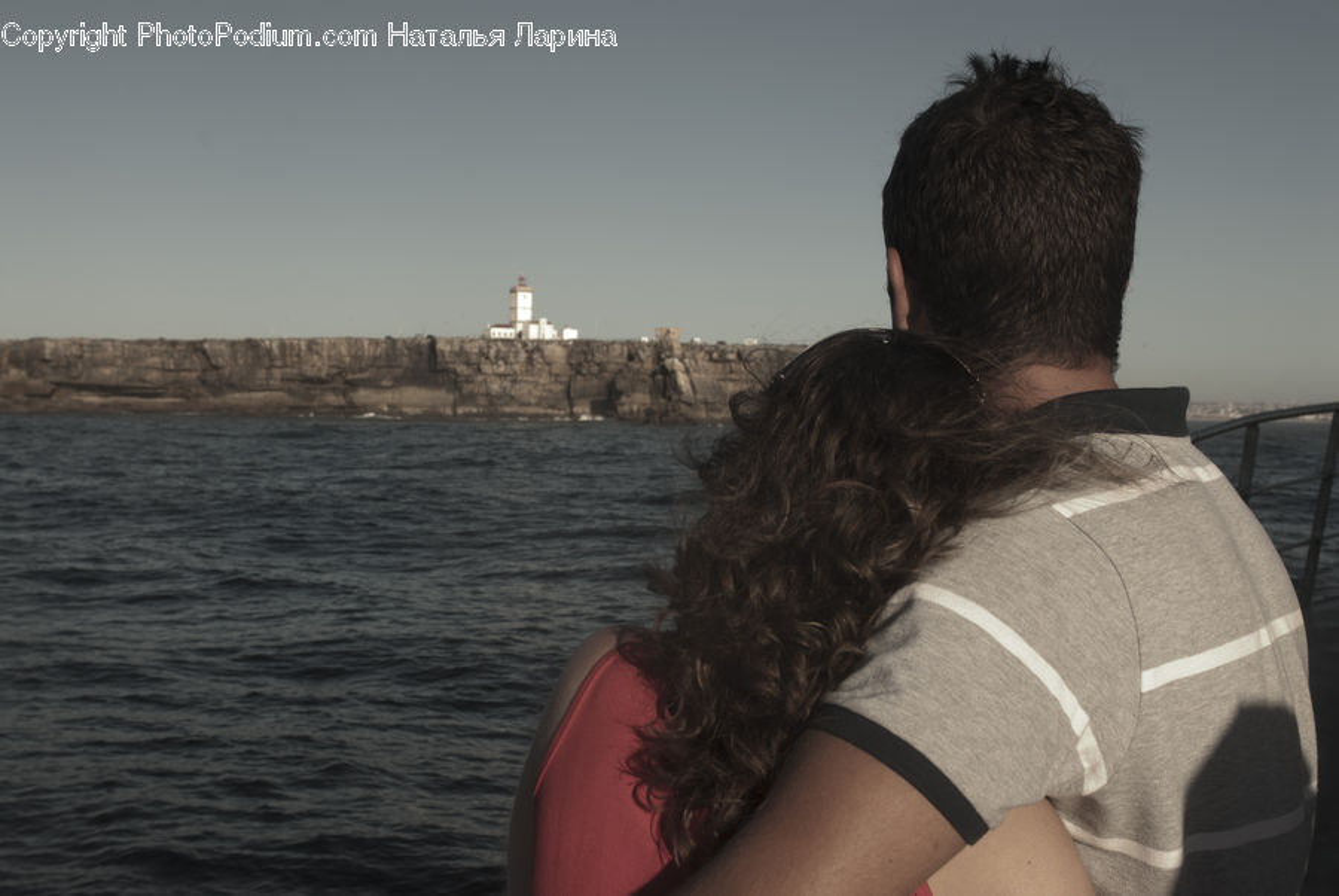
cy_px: 448
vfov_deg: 32.0
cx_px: 670
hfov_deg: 46.4
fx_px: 1564
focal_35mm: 42
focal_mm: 28
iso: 100
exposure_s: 1/125
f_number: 7.1
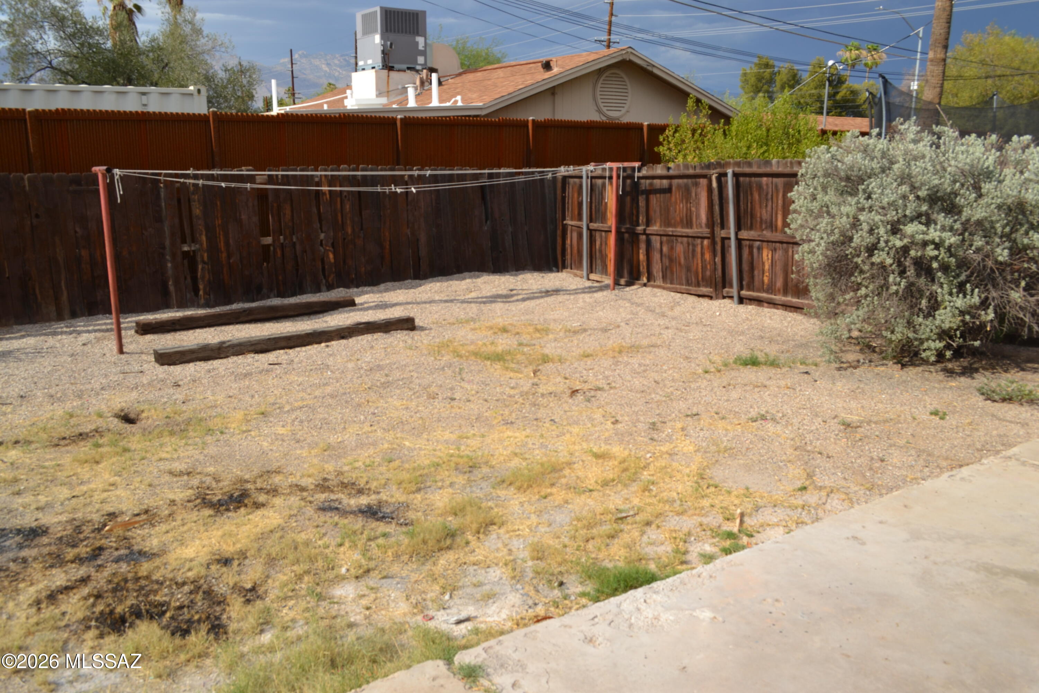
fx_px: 866
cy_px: 346
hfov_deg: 61.9
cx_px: 520
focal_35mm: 30
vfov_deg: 43.6
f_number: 10
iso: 100
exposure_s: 1/200
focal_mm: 20
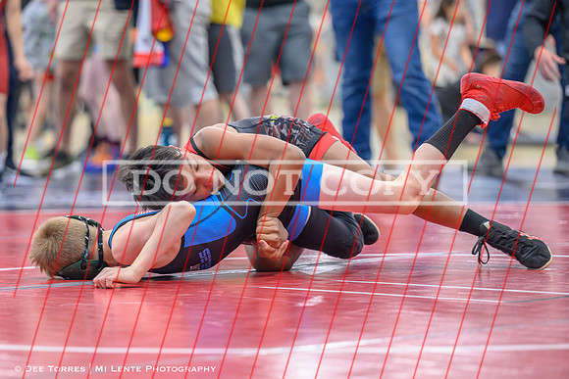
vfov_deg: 7.5
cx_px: 258
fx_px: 2915
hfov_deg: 11.1
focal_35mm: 184
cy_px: 198
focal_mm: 145
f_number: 2.8
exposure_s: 1/640
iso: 2500
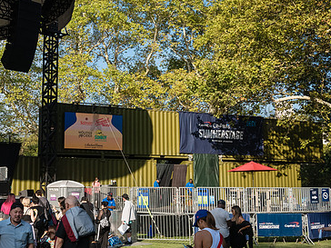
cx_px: 95
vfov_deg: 29.7
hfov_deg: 38.2
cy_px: 115
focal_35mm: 49
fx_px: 469
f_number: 5.6
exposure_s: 1/4000
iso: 2000
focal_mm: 32
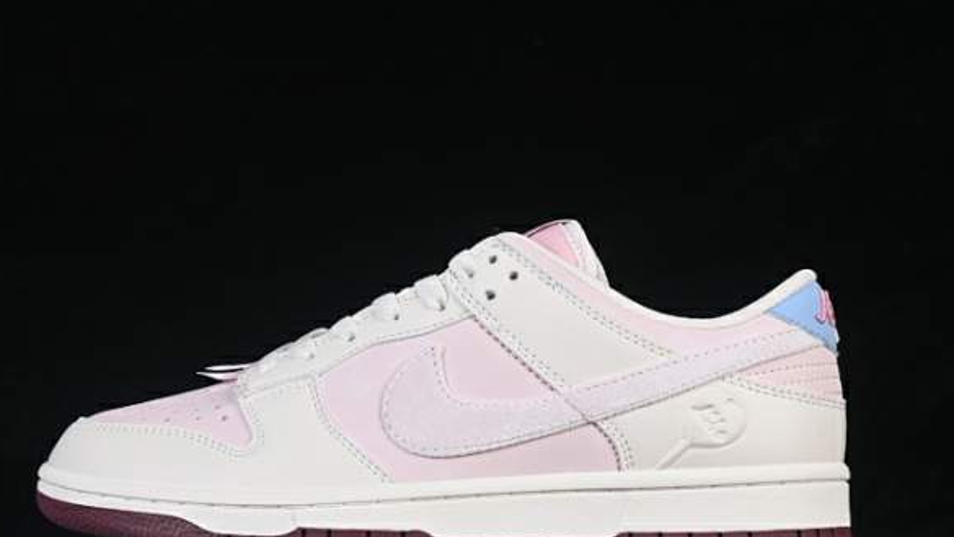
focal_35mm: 98
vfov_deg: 12.3
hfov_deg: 21.8
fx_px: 2479
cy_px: 312
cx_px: 468
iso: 160
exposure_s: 1/80
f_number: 8
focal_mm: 50
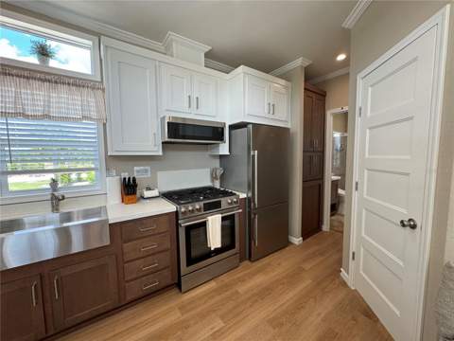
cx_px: 227
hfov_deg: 102.1
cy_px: 170
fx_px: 184
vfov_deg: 85.7
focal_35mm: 14
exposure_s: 1/120
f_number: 2.2
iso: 125
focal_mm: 2.22
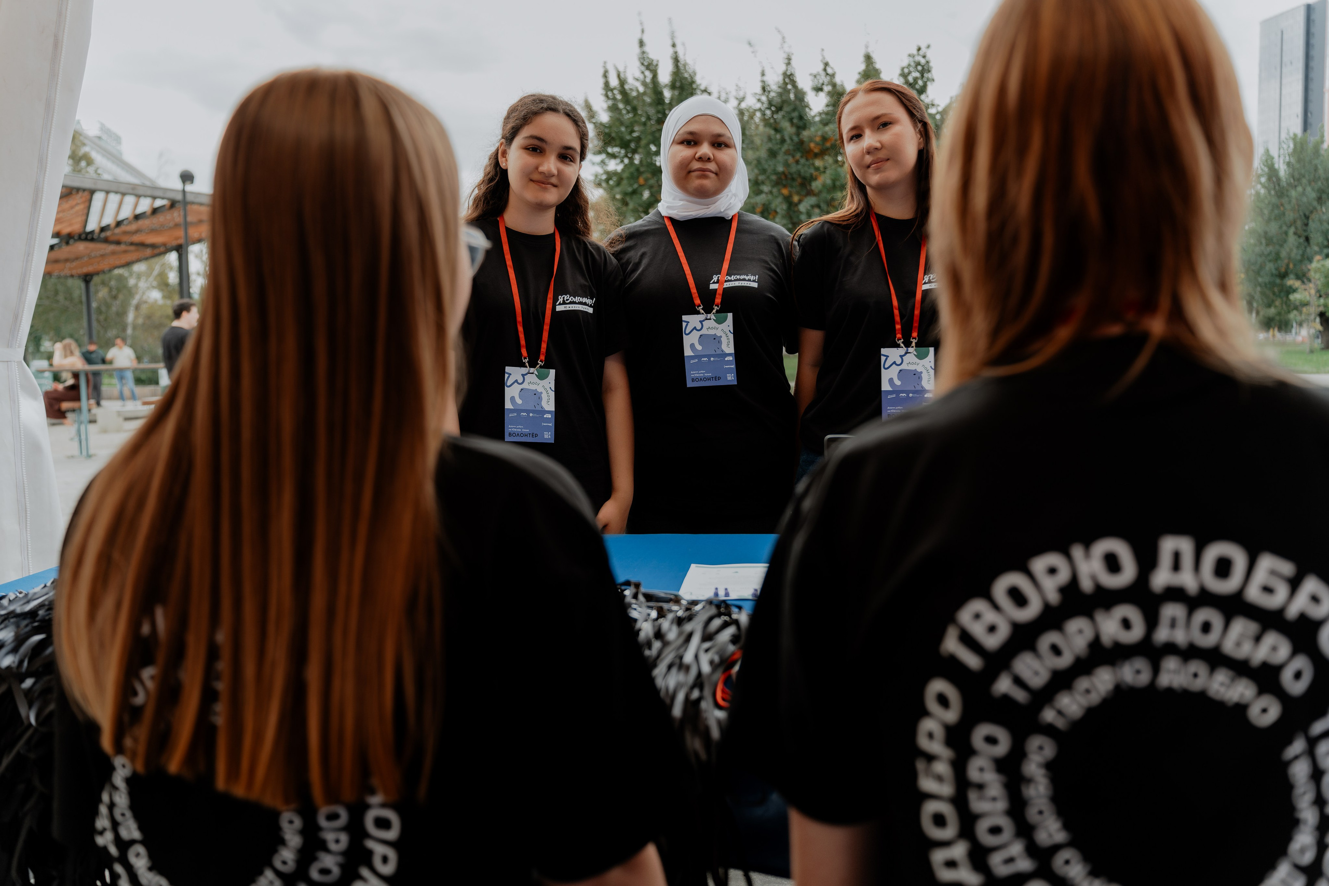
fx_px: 1034
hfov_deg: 65.5
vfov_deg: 46.4
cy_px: 443
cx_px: 664
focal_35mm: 28
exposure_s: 1/400
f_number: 2.8
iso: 100
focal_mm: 28
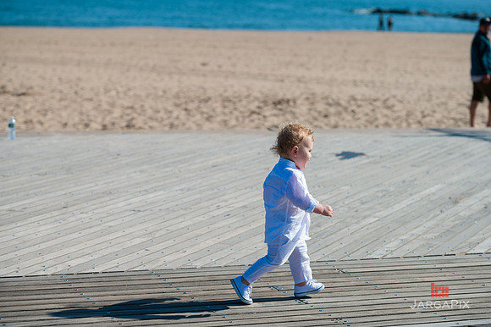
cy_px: 164
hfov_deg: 19.5
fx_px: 1431
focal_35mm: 105
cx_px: 246
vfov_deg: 13.0
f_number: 5
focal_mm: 105
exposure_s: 1/2000
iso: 200
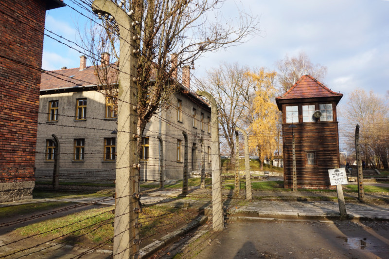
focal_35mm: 26
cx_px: 194
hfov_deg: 70.5
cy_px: 130
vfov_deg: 50.3
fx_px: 275
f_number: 9
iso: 100
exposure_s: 1/80
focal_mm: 17
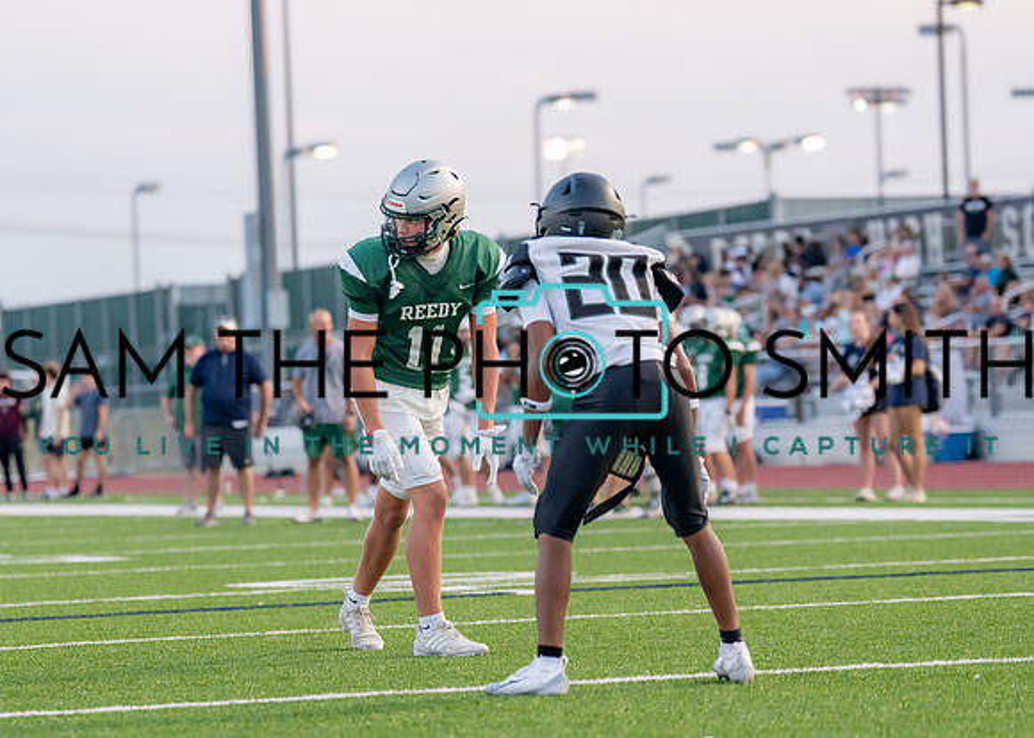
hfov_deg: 12.0
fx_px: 4914
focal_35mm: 167
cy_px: 433
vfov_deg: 8.6
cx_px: 467
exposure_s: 1/1600
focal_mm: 111
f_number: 2.8
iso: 800
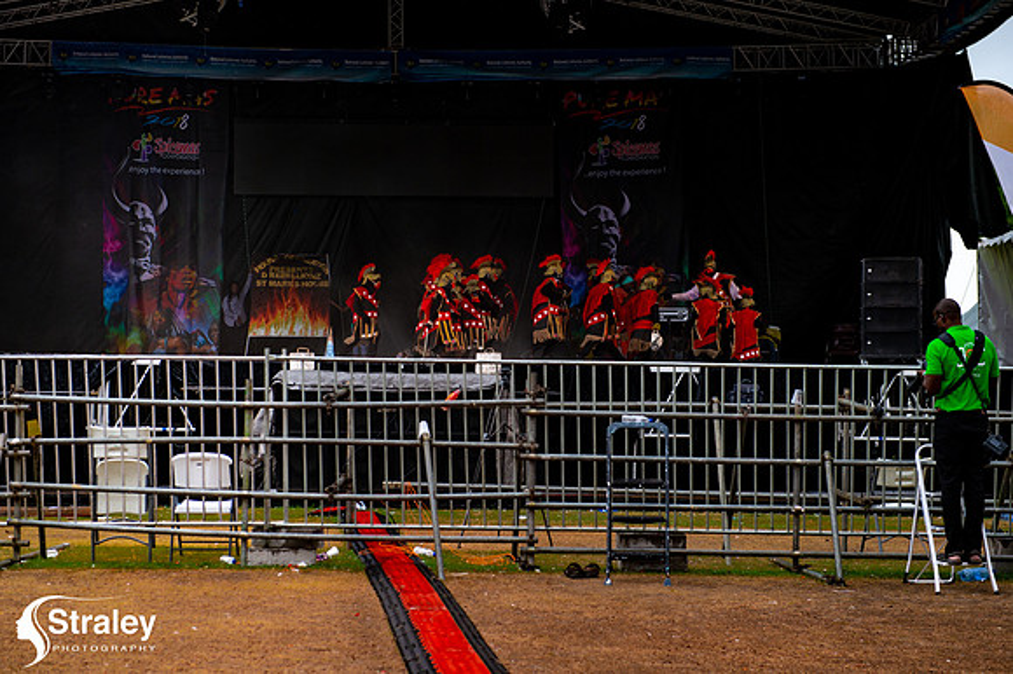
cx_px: 506
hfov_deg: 28.9
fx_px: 1969
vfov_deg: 19.4
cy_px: 337
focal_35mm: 70
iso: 125
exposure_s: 1/250
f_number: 5
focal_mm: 70
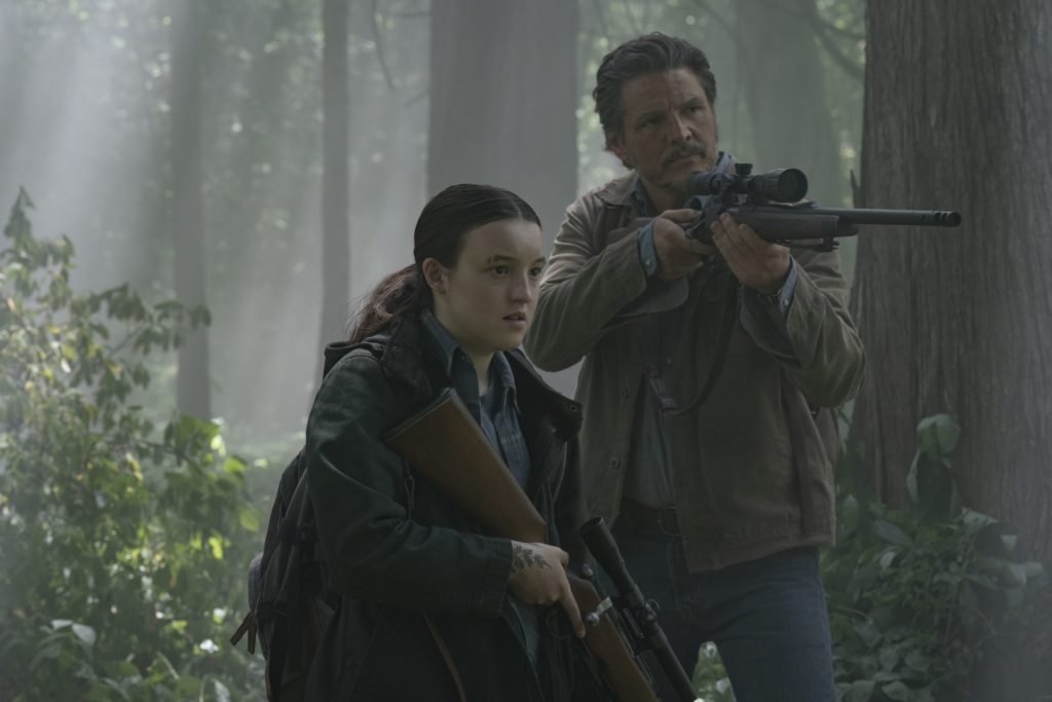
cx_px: 526
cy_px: 351
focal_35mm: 111
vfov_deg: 12.3
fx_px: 3244
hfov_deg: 18.4
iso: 2500
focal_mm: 111
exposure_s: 1/160
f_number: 9
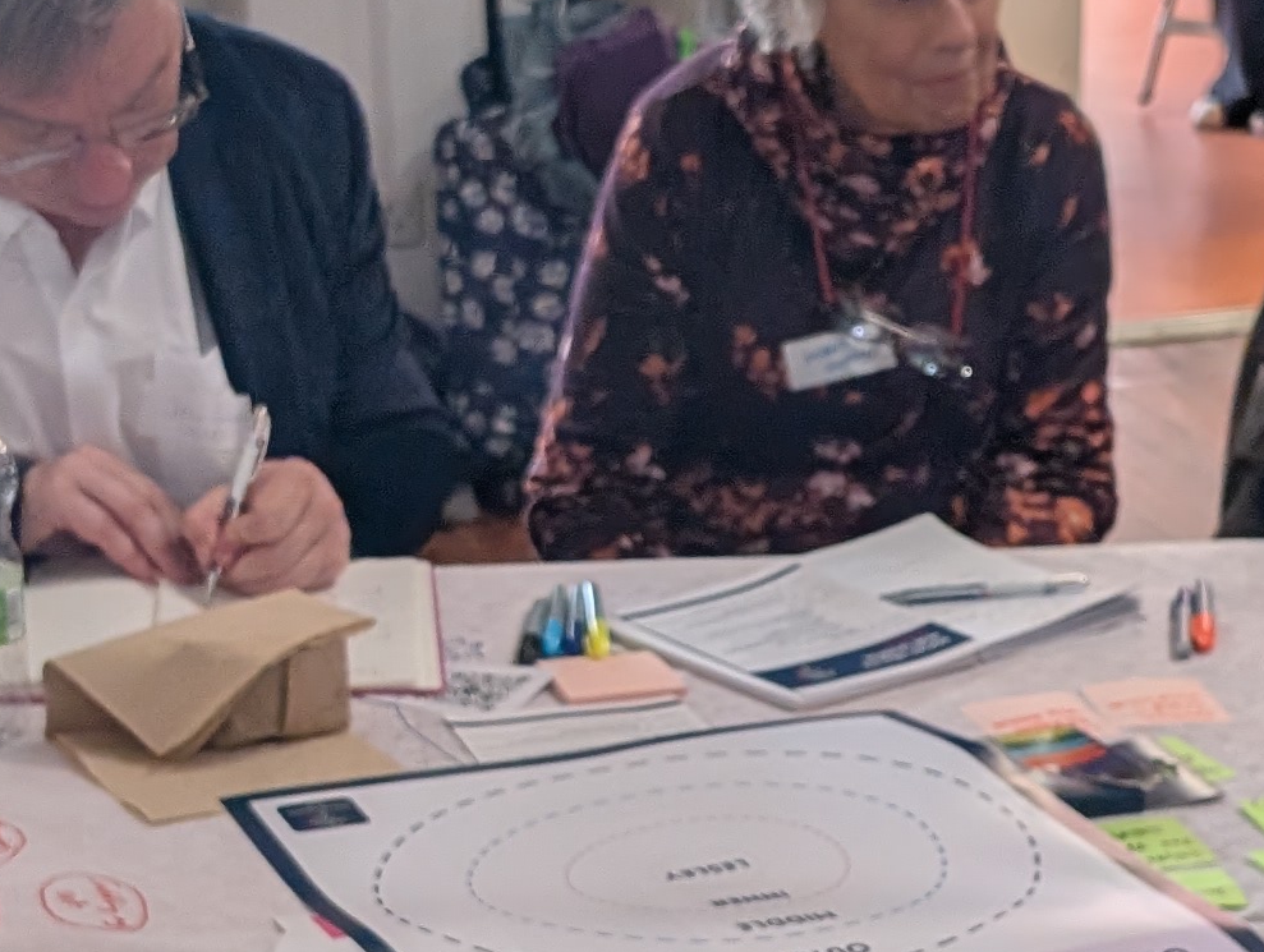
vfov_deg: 14.9
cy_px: 742
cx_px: 789
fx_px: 3621
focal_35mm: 99
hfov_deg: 19.8
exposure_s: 1/100
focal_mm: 6.9
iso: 123
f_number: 1.68
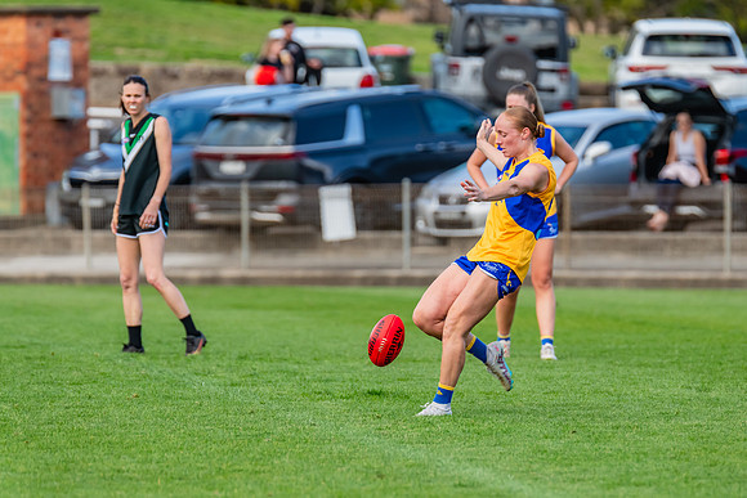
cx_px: 422
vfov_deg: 3.4
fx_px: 8481
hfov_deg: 5.0
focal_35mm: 409
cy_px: 278
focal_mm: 360
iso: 800
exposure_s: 1/1600
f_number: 5.6
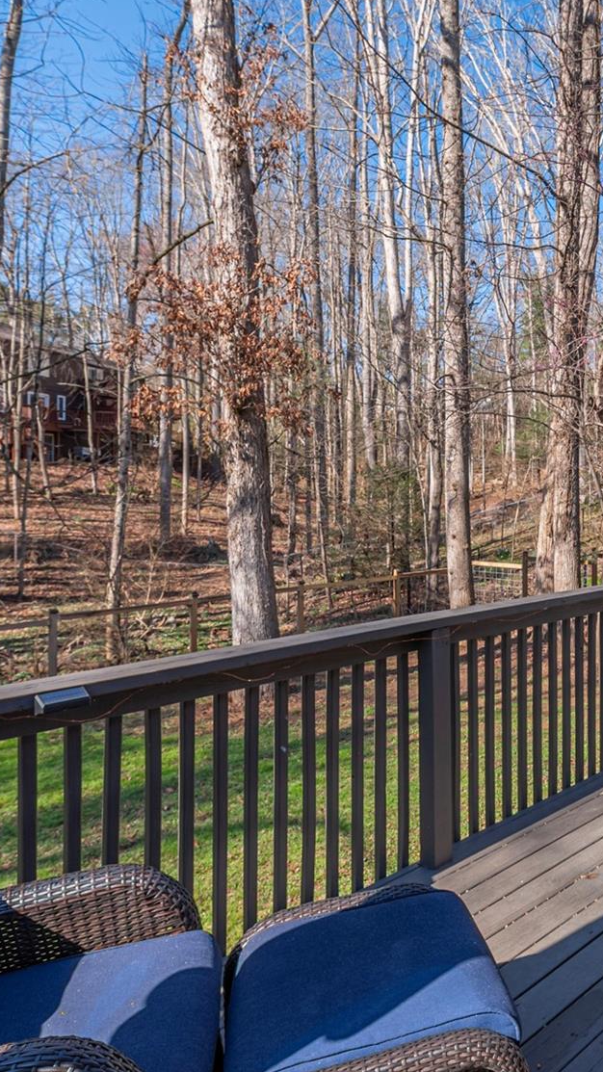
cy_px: 483
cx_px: 640
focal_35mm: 27
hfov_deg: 37.1
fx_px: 768
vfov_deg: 69.7
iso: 320
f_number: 7.1
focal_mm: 14
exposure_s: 1/1600
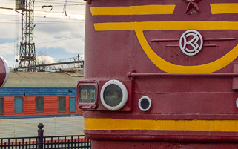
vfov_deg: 6.3
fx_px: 1350
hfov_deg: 9.8
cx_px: 363
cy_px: 42
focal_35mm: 208
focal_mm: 32
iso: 200
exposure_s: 1/800
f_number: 6.3
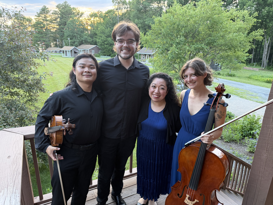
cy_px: 102
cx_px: 136
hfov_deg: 71.6
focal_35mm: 24
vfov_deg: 56.8
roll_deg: -1.3
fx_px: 189
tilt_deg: -17.6
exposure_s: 1/61
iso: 200
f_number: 1.78
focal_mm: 6.76
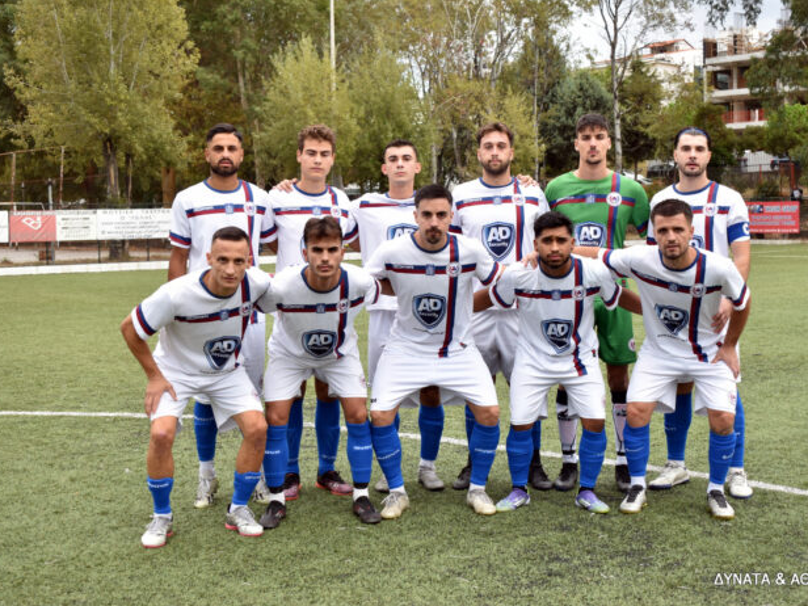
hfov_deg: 37.8
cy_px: 303
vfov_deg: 28.8
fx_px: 1180
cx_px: 428
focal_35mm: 51
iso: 100
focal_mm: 31
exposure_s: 1/100
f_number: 4.2
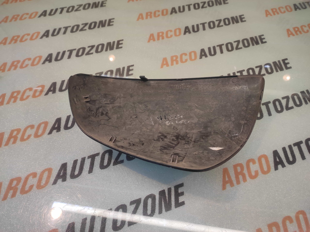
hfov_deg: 91.1
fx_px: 152
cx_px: 155
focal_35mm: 17
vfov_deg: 74.7
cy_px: 116
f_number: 1.79
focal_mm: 4.74
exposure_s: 1/33
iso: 88
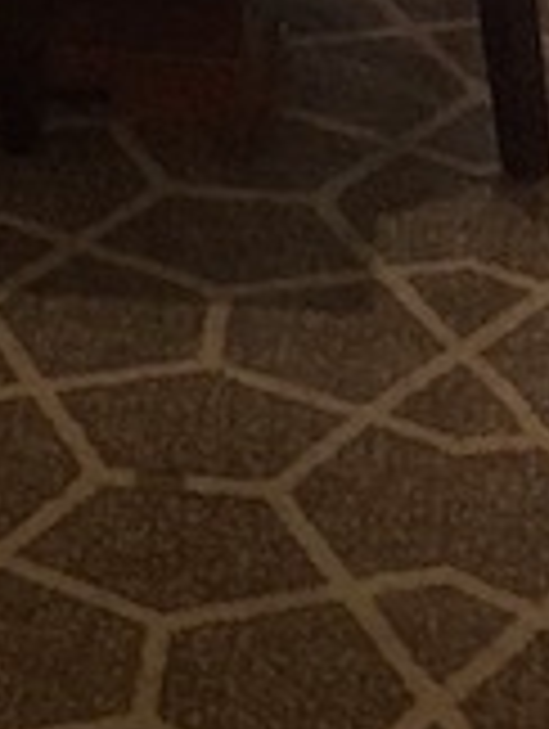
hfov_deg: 8.9
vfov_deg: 10.6
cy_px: -974
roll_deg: +1.2
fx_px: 3396
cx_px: -351
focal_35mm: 161
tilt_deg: -13.7
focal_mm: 3.99
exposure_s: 1/50
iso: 100
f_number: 1.8
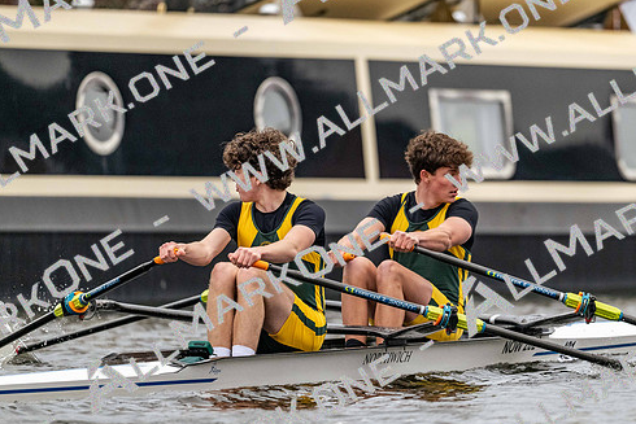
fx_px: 8358
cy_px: 215
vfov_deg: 2.9
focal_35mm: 473
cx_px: 350
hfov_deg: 4.4
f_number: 4.5
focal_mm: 400
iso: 3200
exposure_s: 1/2000
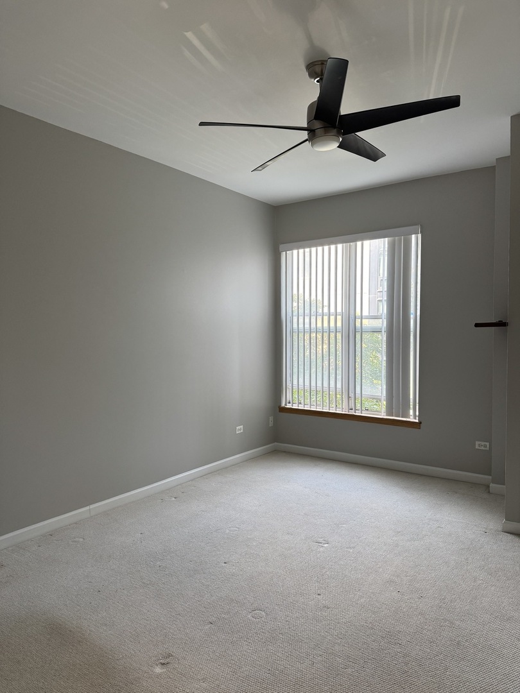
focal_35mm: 24
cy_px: 346
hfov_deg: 56.8
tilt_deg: -2.2
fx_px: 481
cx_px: 260
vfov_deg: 71.6
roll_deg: +0.4
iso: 160
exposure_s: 1/120
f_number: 1.78
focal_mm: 6.76
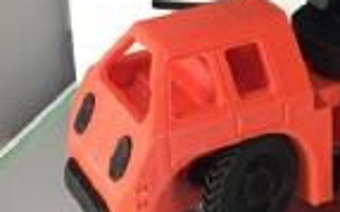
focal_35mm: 115
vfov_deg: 10.8
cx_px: 348
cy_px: -129
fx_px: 1064
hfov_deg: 17.7
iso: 50
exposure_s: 1/15
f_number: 2.2
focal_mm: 4.15
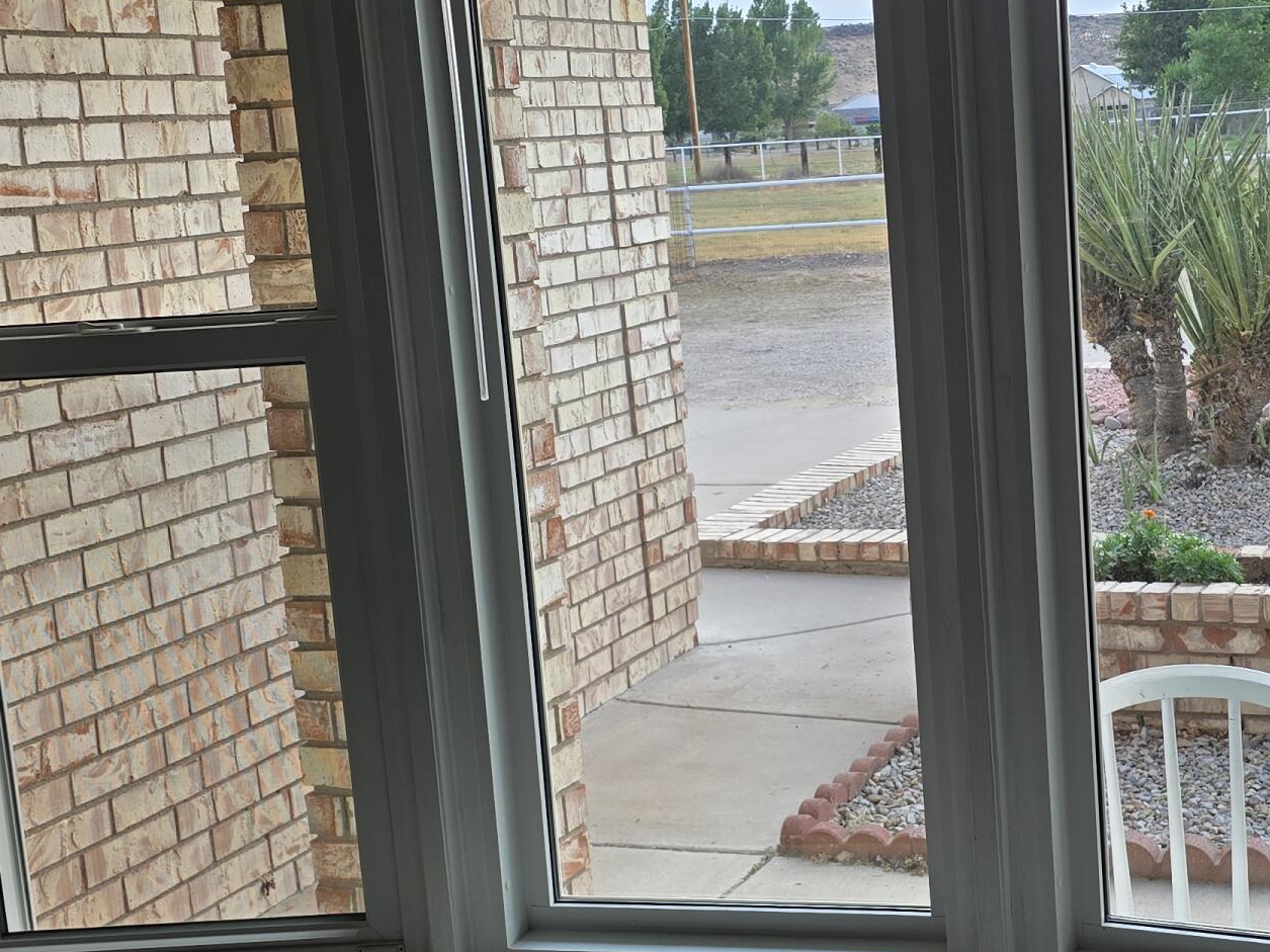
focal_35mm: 55
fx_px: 2018
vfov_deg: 26.6
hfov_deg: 34.1
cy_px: 447
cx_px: 987
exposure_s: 1/251
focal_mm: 6.3
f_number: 1.7
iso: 12
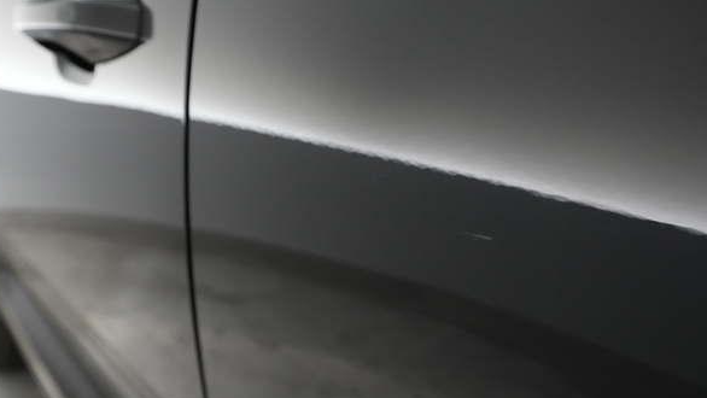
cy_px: 236
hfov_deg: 61.0
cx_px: 369
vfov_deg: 36.6
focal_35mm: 32
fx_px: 600
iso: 5000
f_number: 5
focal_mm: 28
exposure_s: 1/100
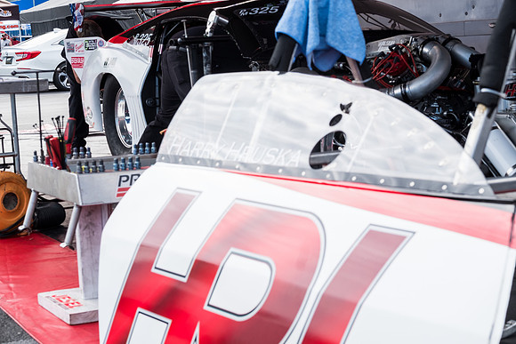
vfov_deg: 17.5
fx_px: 1118
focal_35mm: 78
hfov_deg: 26.0
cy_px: 172
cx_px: 258
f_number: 9
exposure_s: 1/200
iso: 400
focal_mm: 52
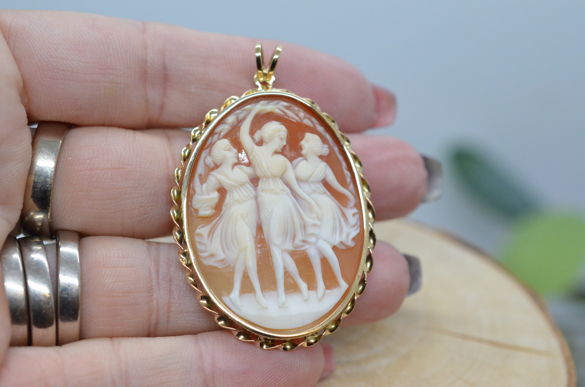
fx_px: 973
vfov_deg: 22.5
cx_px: 292
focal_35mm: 60
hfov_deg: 33.5
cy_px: 194
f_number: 5.6
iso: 3200
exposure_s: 1/1250
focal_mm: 40
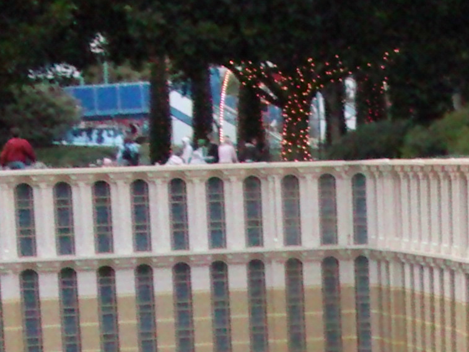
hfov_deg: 10.6
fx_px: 2438
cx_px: 719
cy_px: 710
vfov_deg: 7.9
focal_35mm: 180
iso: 730
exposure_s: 1/60
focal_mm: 6.3
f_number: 3.1
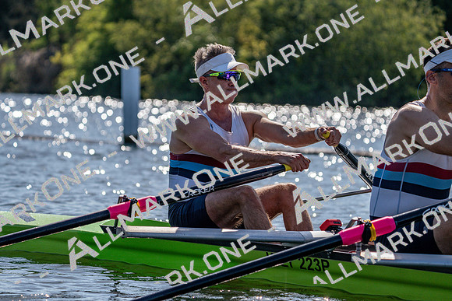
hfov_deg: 10.3
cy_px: 150
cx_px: 226
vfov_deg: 6.9
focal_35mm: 200
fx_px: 2512
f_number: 5.6
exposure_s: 1/2000
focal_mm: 200
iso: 200
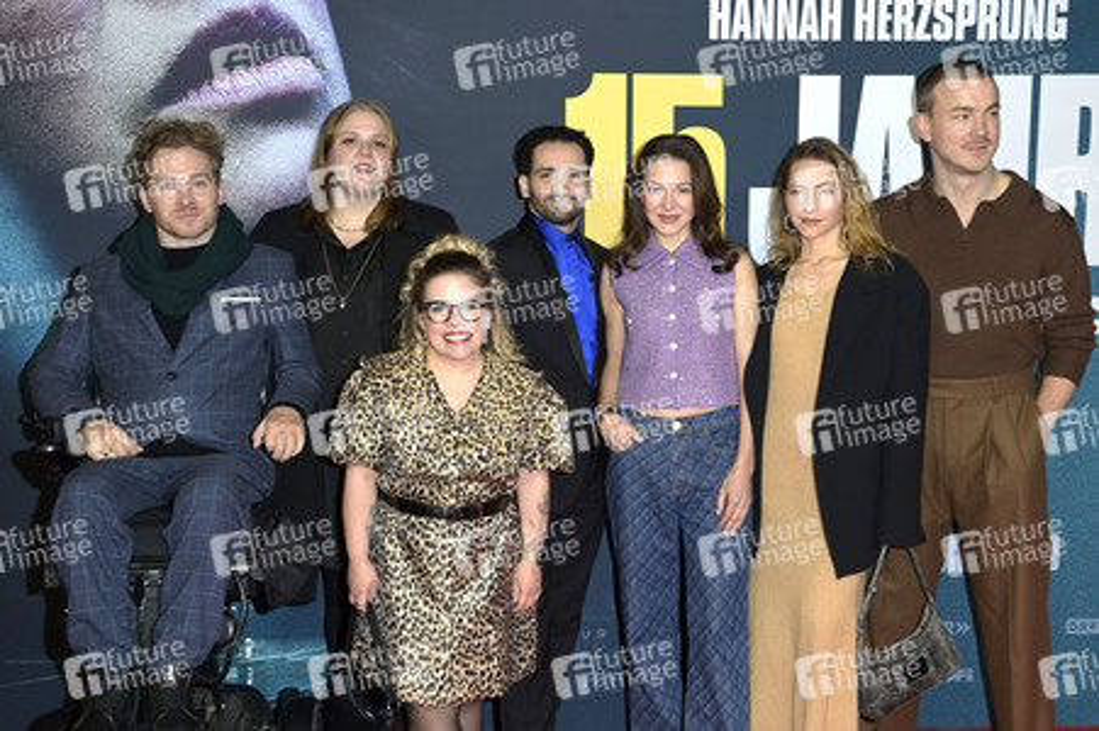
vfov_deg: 30.5
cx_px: 550
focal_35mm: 44
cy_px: 366
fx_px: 1342
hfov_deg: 44.5
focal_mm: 44
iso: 640
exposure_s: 1/250
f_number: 5.6
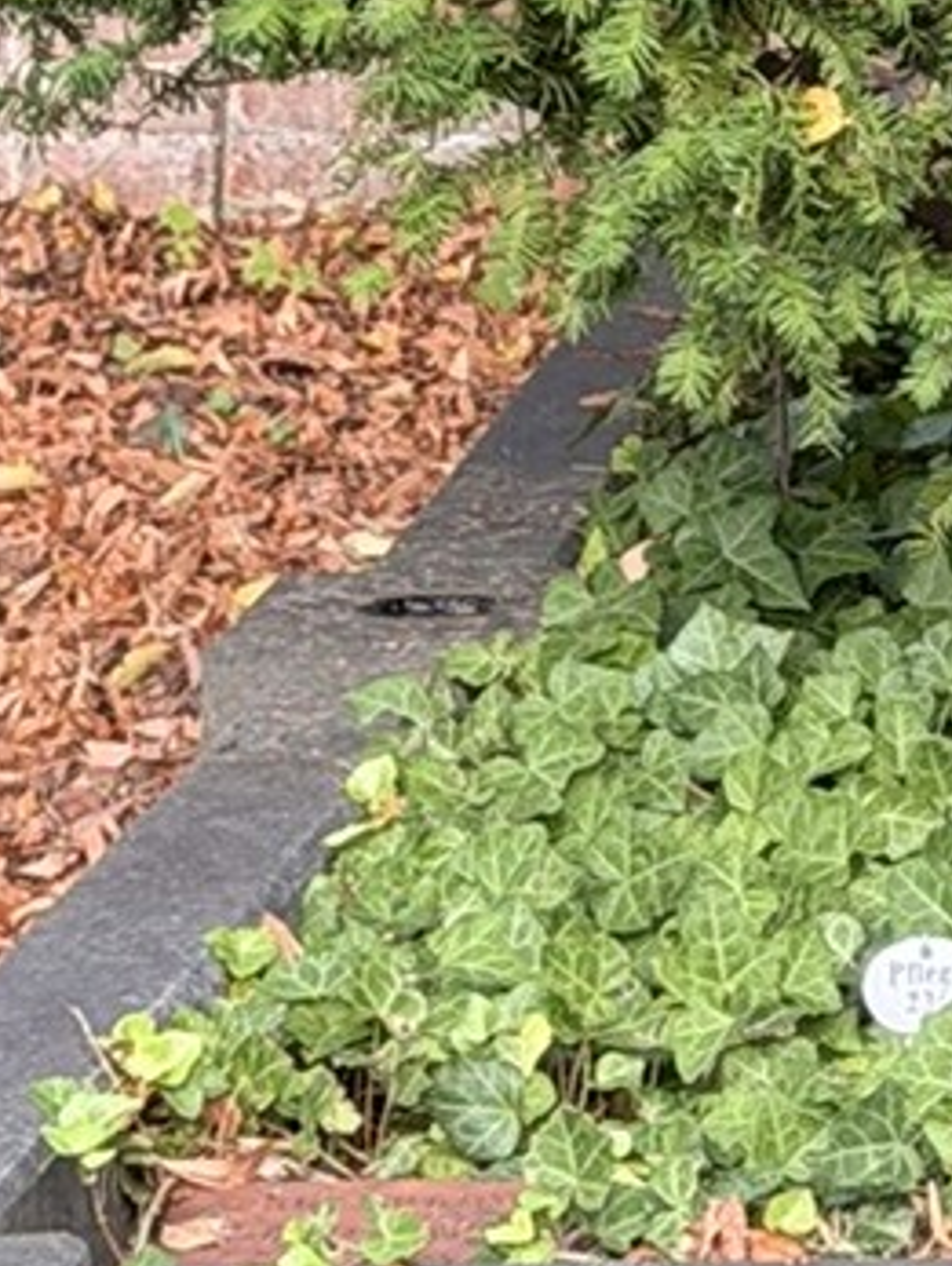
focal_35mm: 283
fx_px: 10358
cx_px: 1889
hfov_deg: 5.2
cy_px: -868
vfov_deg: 6.8
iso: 64
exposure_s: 1/121
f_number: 1.78
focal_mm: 6.76
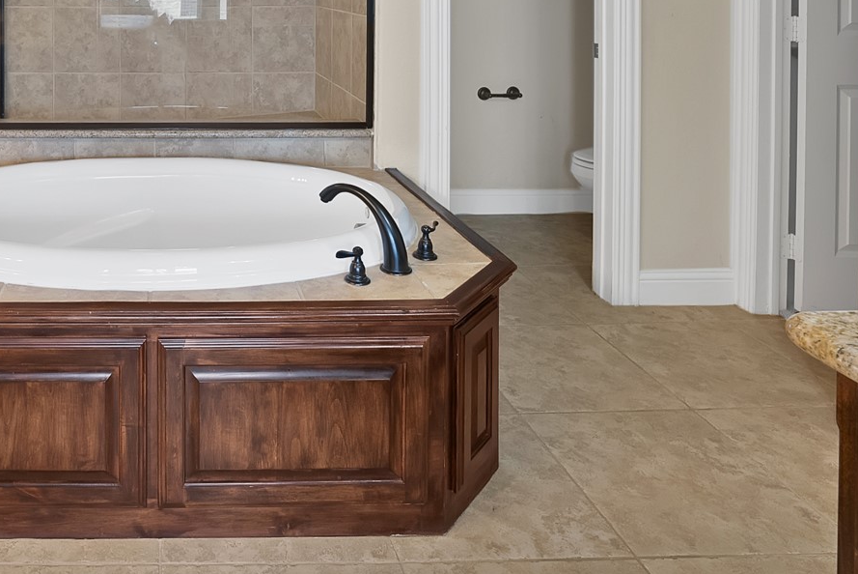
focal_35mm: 27
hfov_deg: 61.5
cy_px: -14
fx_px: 644
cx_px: 166
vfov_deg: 41.1
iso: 640
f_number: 9
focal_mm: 12
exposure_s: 1/2
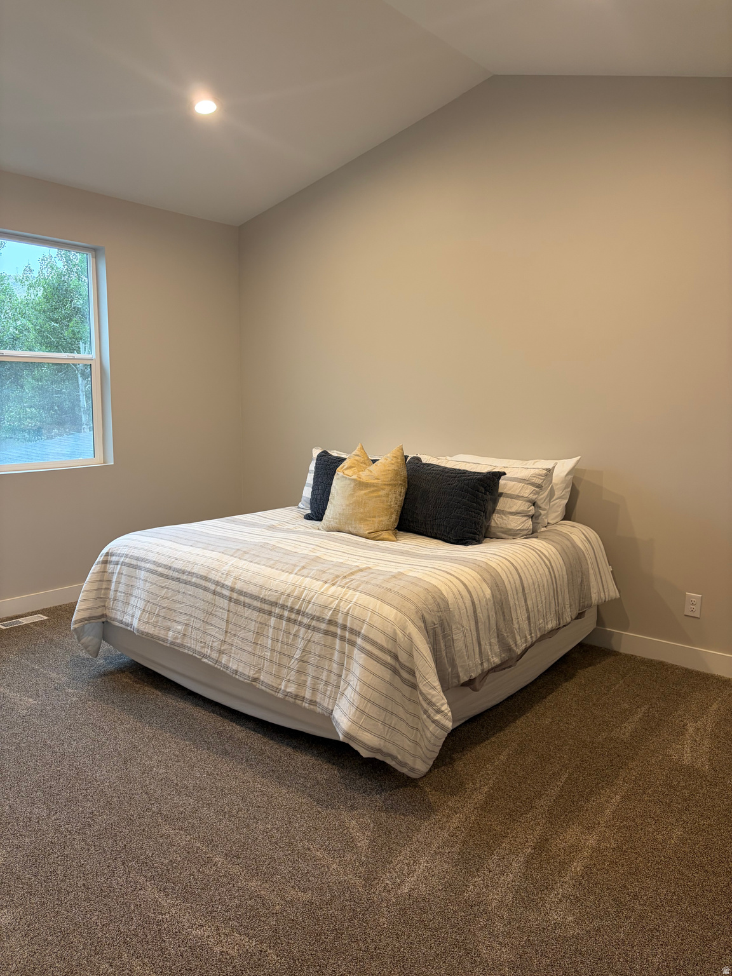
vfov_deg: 67.3
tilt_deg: -6.8
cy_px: 488
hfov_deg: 53.1
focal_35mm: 26
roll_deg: -0.6
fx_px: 733
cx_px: 366
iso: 100
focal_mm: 5.96
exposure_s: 1/60
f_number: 1.6
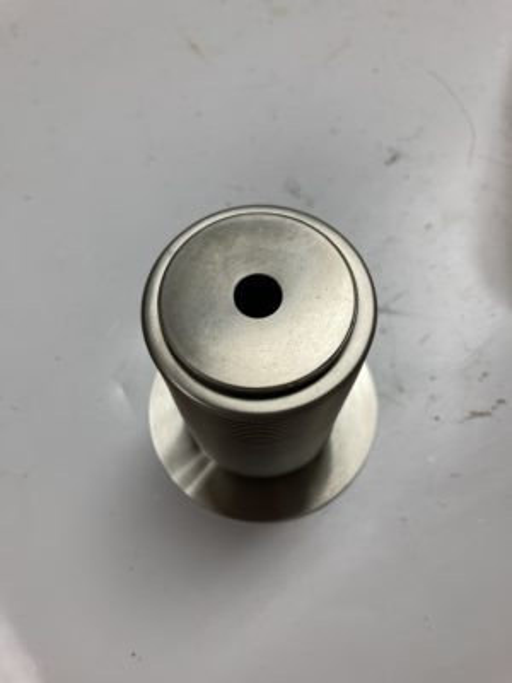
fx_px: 552
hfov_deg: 49.7
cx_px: 256
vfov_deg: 63.4
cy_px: 342
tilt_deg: -68.7
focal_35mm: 28
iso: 40
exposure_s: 1/120
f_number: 1.8
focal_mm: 3.99
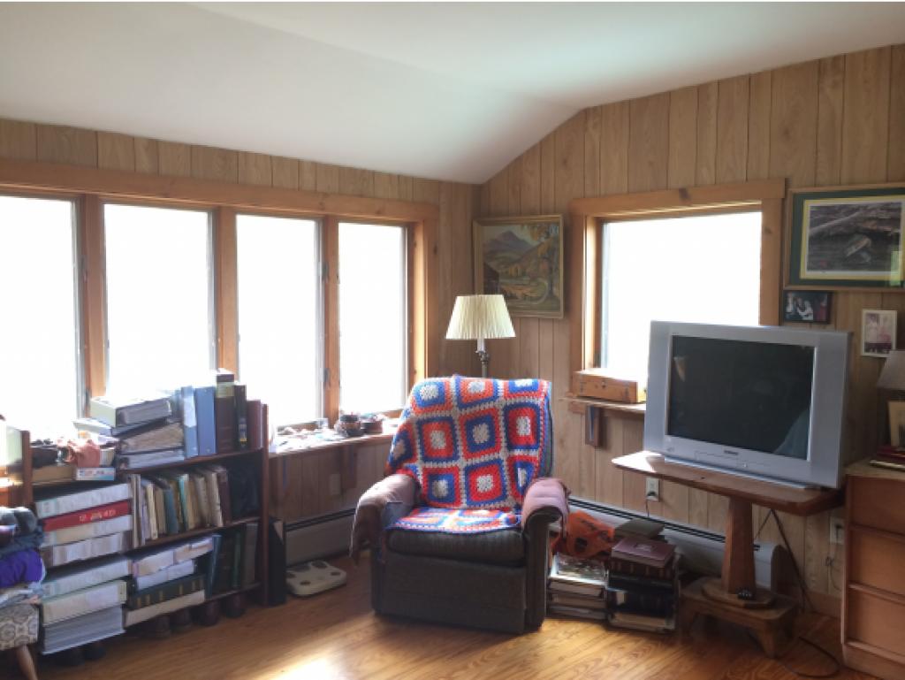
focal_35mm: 30
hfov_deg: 59.9
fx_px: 785
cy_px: 340
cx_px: 452
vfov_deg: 46.8
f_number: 2.2
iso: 80
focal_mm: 4.12
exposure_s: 1/30
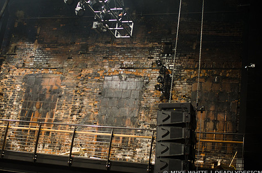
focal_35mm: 55
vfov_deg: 24.4
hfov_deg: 36.3
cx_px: 125
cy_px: 72
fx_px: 399
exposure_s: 1/80
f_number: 2.5
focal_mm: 30
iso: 640
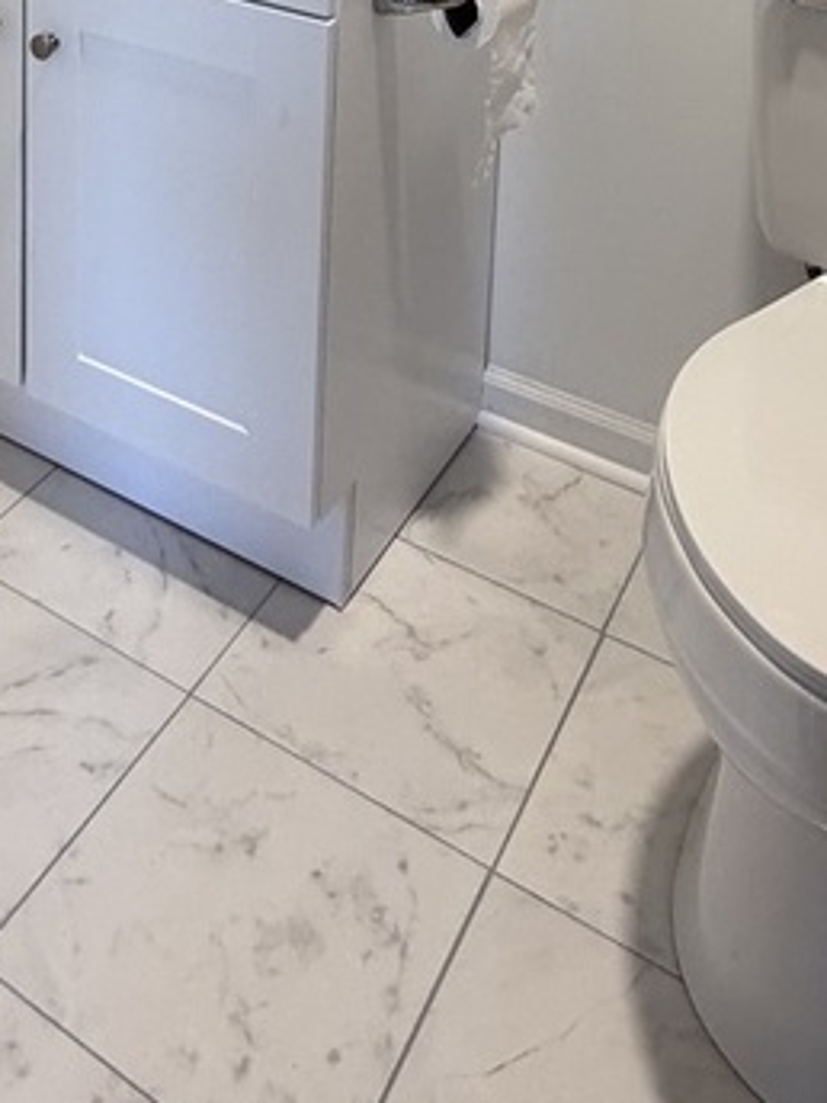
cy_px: -247
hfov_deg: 32.1
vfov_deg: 33.9
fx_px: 1402
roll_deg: -1.2
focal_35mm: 44
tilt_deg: -9.1
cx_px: 180
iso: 320
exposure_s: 1/69
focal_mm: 2.22
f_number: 2.2
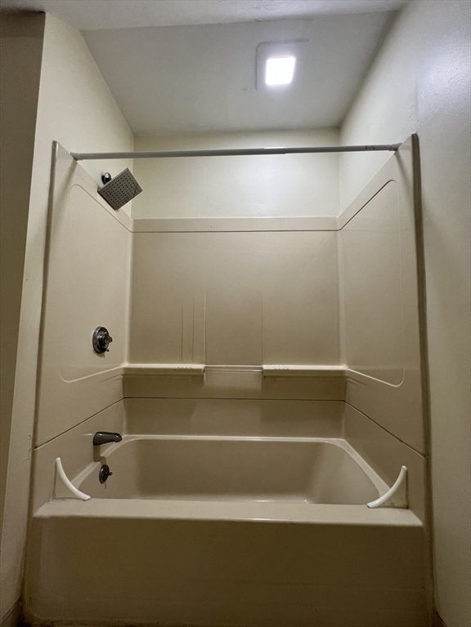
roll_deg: -0.2
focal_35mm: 13
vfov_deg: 106.2
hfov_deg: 89.9
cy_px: 314
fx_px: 236
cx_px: 236
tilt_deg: +5.4
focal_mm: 1.57
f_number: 1.8
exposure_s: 1/120
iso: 160
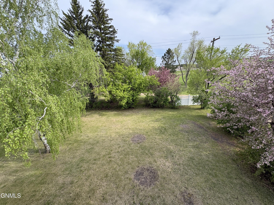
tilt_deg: -18.6
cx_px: 137
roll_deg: +4.4
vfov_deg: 85.7
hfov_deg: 102.1
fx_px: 111
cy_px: 102
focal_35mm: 14
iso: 50
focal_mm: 2.22
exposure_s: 1/418
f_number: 2.2
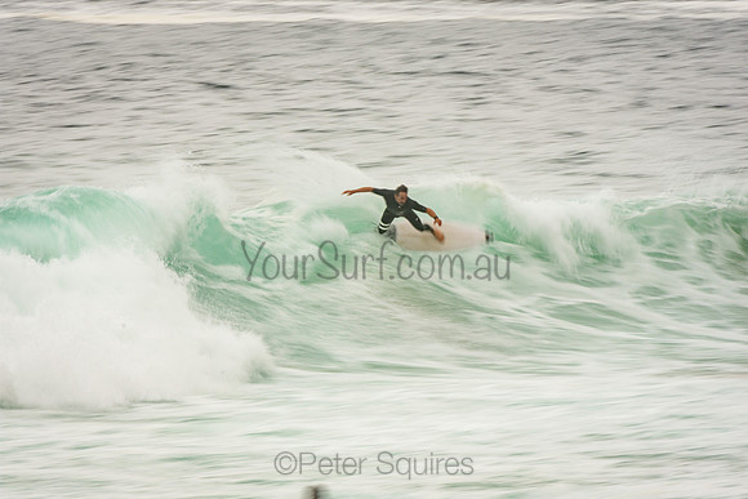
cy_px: 250
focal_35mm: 600
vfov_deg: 2.3
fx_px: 12469
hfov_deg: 3.4
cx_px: 374
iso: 100
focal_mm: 400
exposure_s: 1/30
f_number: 22
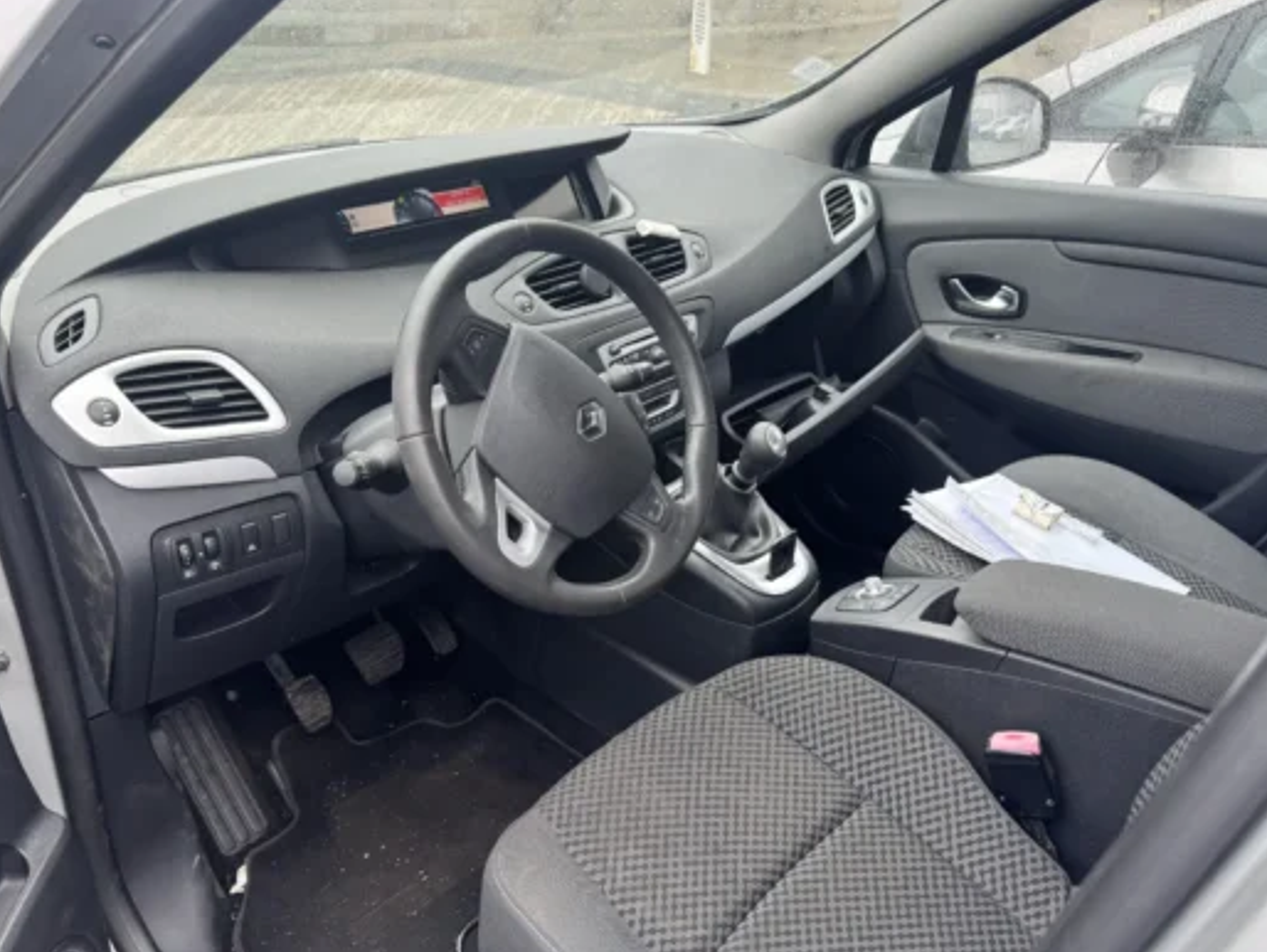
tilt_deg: -28.7
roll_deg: -1.1
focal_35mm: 28
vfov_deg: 49.8
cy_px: 506
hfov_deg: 63.4
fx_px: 1025
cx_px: 616
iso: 80
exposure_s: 1/121
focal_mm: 6.76
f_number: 1.78
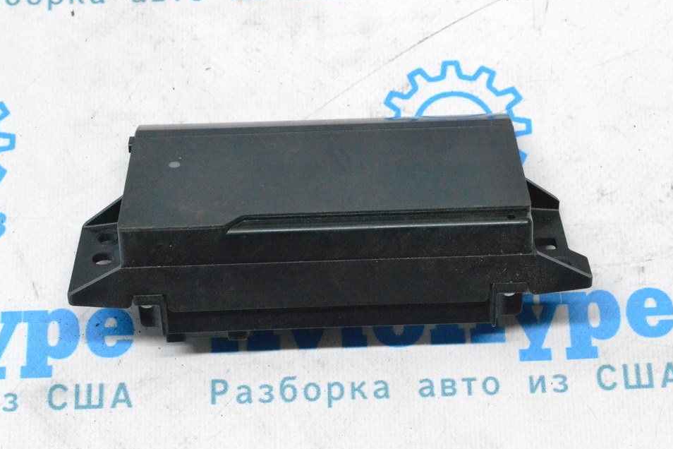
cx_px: 356
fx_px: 1655
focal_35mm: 89
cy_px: 226
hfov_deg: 23.0
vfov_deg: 15.4
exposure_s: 1/160
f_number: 11
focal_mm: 55
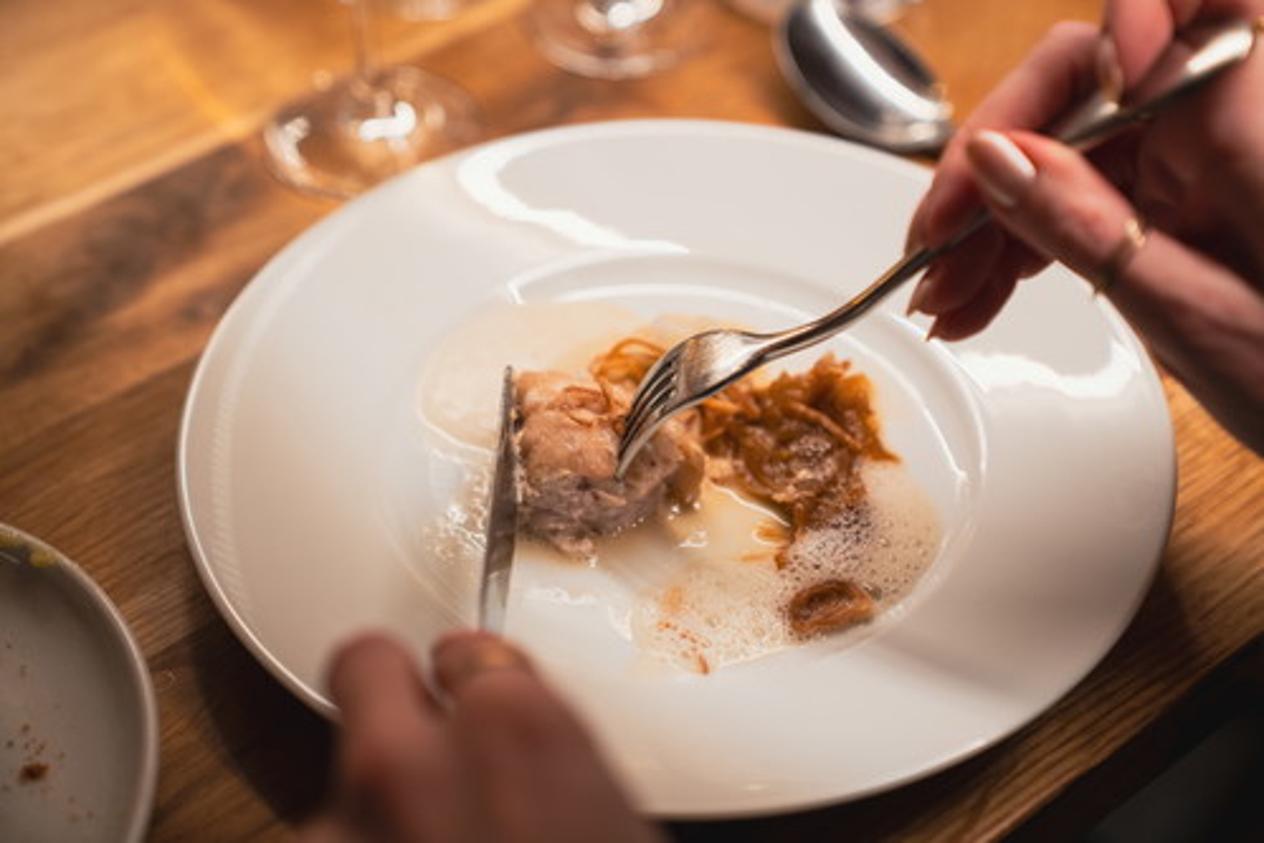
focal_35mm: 70
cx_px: 632
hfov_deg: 28.8
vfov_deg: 19.5
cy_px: 422
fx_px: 2458
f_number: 2.8
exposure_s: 1/100
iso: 1000
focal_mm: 70
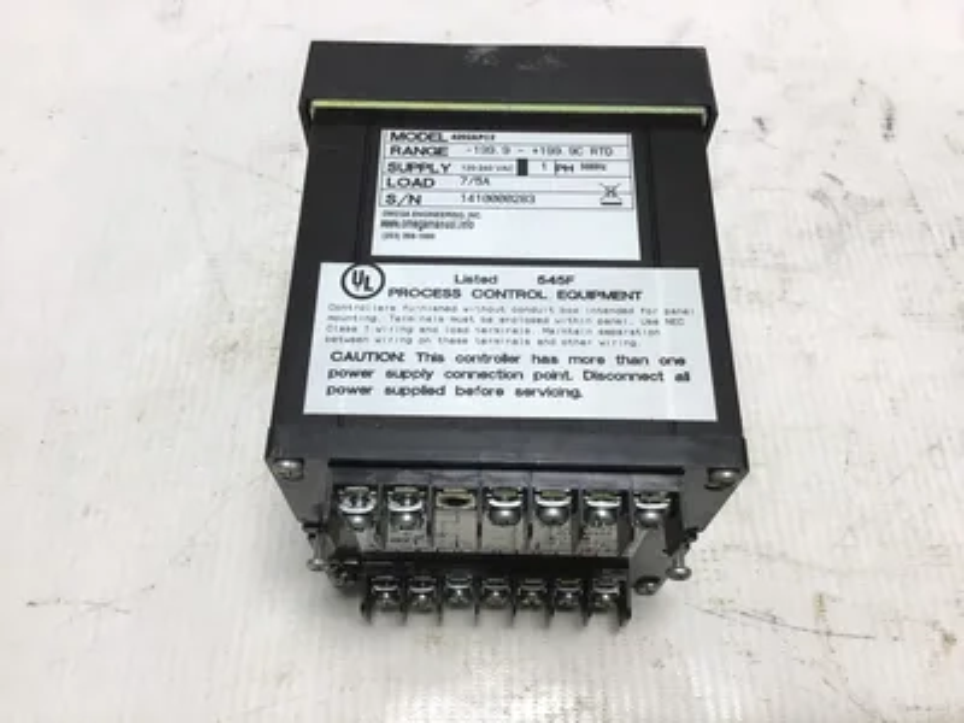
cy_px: 362
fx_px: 863
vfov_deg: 45.4
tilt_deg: -60.6
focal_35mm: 31
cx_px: 482
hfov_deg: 58.4
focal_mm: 3.3
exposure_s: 1/123
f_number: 2.4
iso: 25
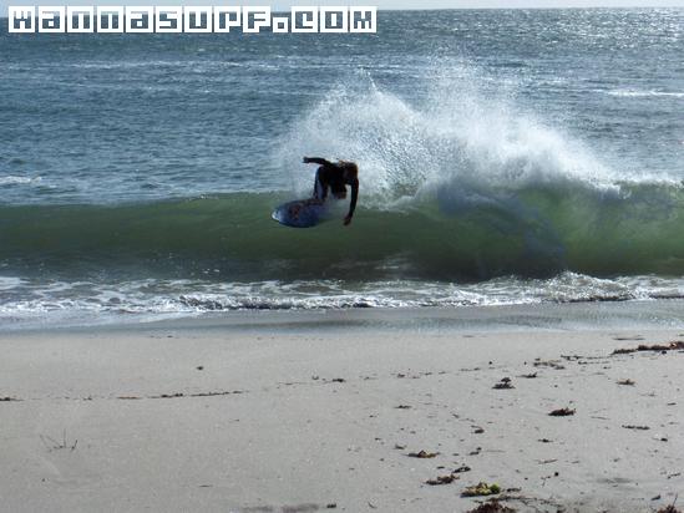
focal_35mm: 117
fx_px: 2312
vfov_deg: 12.7
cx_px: 342
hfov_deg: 16.8
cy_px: 256
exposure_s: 1/1613
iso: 177
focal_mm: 24
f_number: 8.4
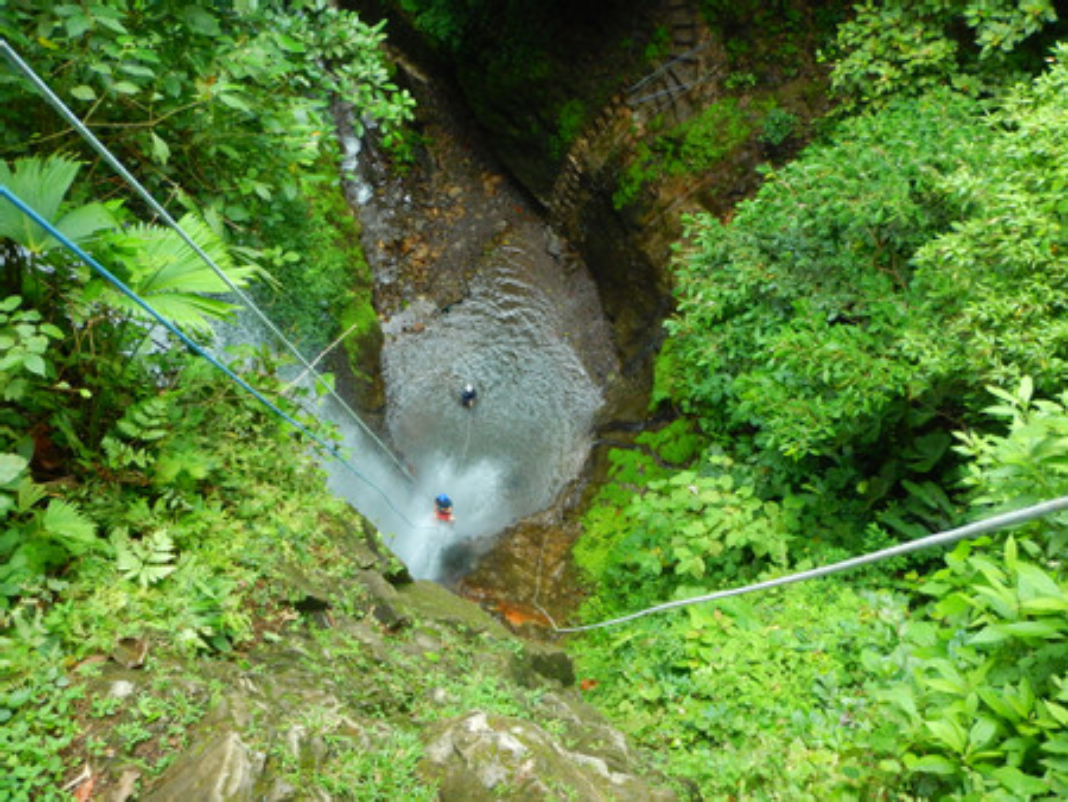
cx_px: 534
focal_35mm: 40
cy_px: 401
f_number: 4.2
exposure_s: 1/125
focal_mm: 7.2
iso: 400
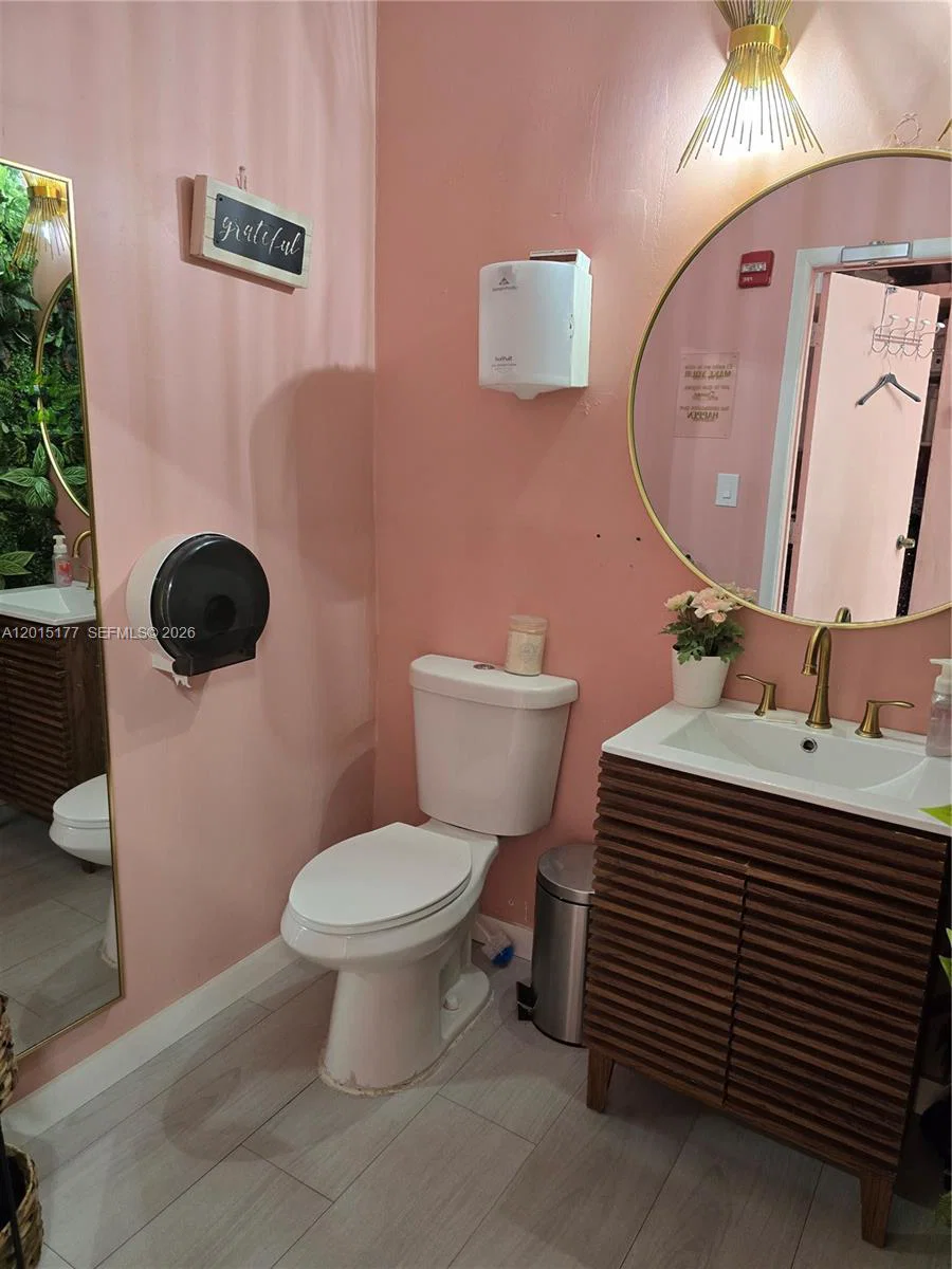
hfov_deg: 58.9
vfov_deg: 73.9
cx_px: 476
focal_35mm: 23
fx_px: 843
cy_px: 634
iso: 500
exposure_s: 1/120
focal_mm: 6.3
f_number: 1.7
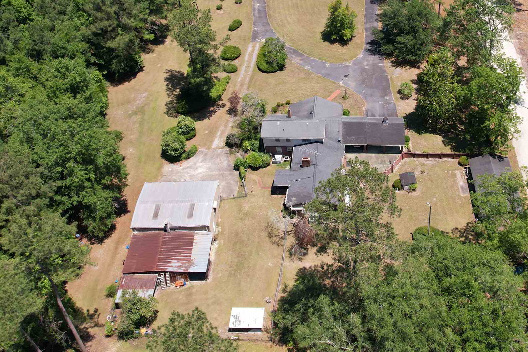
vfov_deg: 32.6
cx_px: 368
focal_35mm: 40
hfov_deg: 47.4
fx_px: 587
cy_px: 77
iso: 120
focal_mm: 8.38
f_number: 2.8
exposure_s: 1/1600
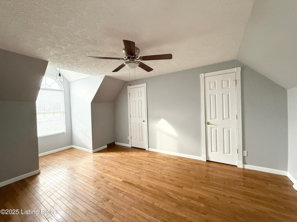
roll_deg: +2.7
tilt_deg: -1.3
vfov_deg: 85.7
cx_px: 148
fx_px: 120
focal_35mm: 14
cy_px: 111
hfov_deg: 102.1
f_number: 2.2
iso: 320
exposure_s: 1/61
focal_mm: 2.22
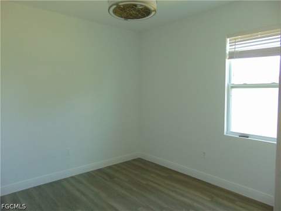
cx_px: 140
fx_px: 203
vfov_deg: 54.9
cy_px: 106
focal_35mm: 25
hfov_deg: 69.4
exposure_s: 1/30
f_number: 3
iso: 160
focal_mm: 4.5
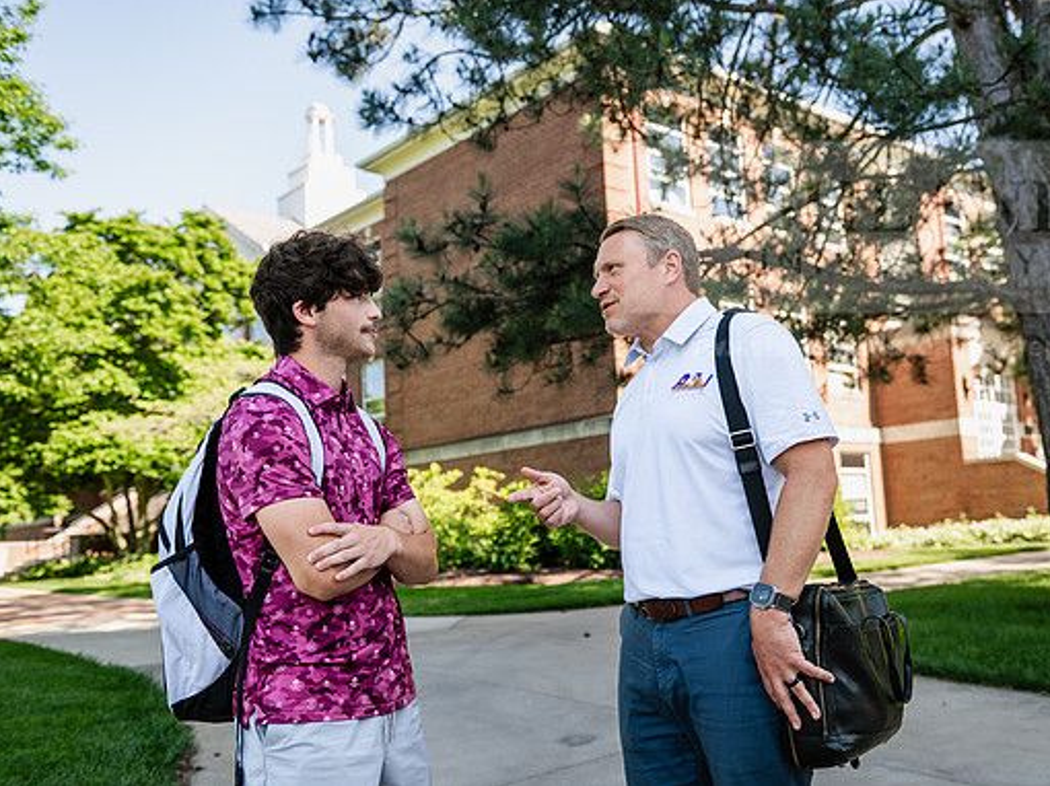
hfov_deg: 52.6
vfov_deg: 40.7
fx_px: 1061
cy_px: 390
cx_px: 562
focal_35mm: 35
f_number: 3.5
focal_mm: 32
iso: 80
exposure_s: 1/200
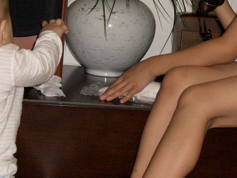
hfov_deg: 22.7
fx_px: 589
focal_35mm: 86
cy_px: 38
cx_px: 92
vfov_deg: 17.0
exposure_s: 1/60
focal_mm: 7.8
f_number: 2.9
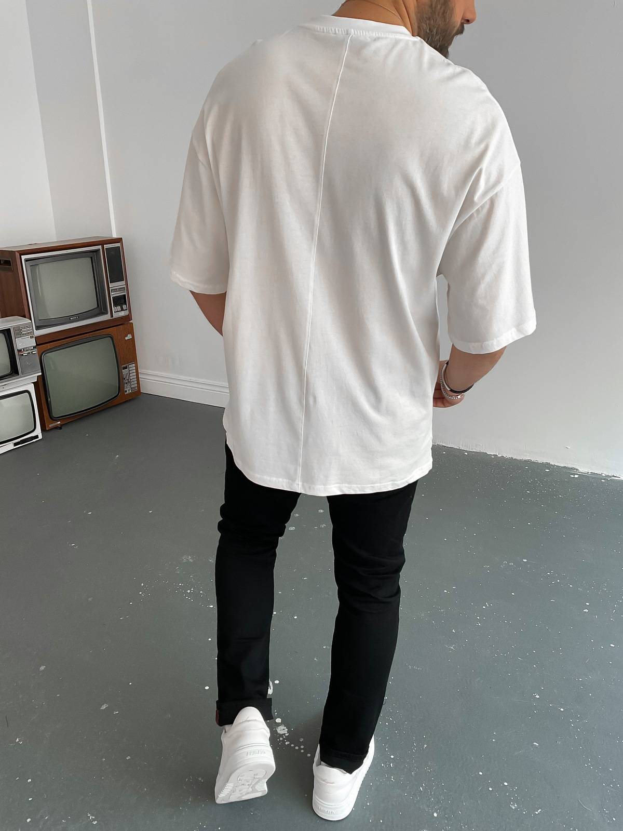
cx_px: 312
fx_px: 696
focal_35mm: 29
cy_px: 416
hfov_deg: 48.2
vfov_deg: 61.7
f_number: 1.8
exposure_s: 1/120
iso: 50
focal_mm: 3
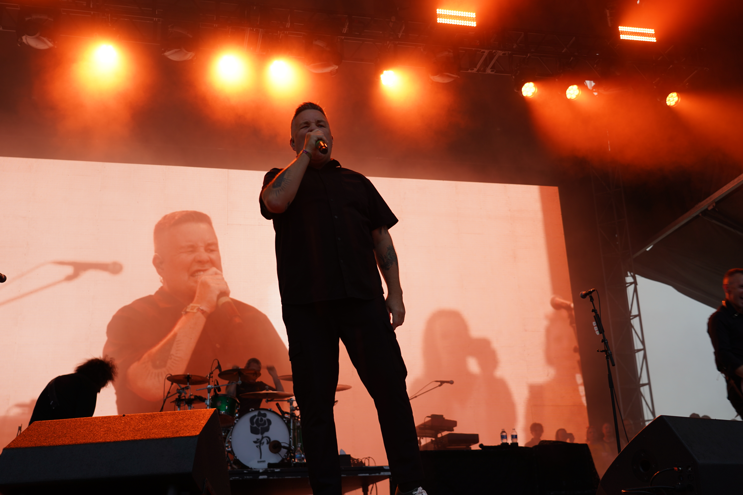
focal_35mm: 40
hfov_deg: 48.5
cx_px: 372
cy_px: 248
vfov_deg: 33.4
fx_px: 825
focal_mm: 40
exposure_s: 1/60
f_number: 4
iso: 160
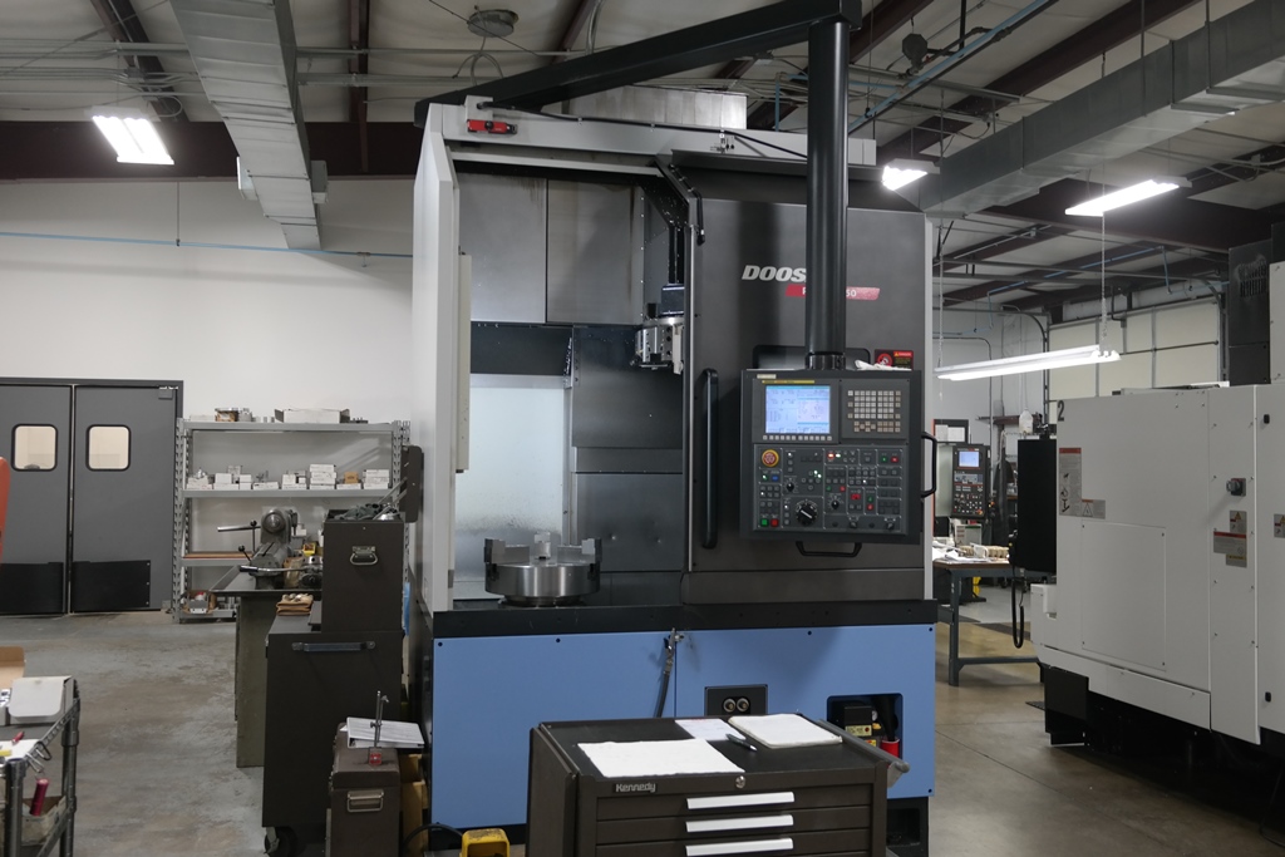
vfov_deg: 43.6
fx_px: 1071
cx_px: 642
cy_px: 428
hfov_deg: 61.9
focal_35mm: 30
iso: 400
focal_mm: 20
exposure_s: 1/40
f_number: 3.5
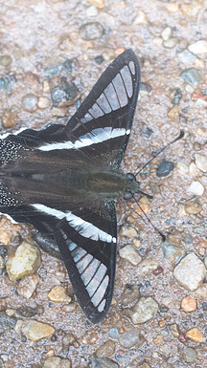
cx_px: 87
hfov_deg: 1.9
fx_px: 6209
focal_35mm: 635
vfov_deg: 3.4
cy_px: 205
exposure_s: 1/400
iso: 800
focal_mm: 150
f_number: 4
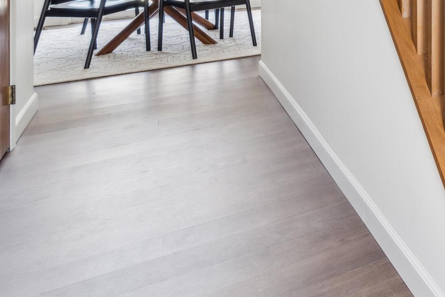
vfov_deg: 26.0
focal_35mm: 44
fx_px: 544
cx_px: 556
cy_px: -92
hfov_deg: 34.1
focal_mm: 16
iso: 500
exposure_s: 1/6
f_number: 10
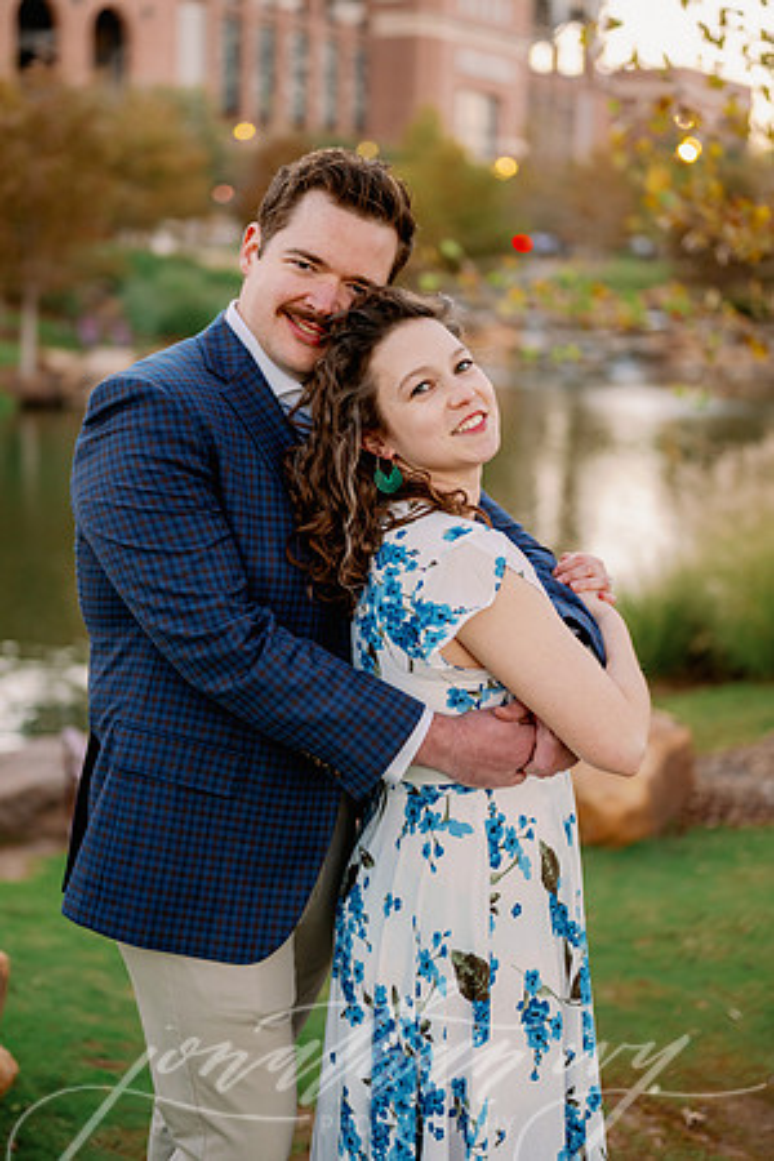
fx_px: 1612
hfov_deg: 27.0
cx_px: 387
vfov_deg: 39.6
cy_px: 580
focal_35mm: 50
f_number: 2
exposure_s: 1/500
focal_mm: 50
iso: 640
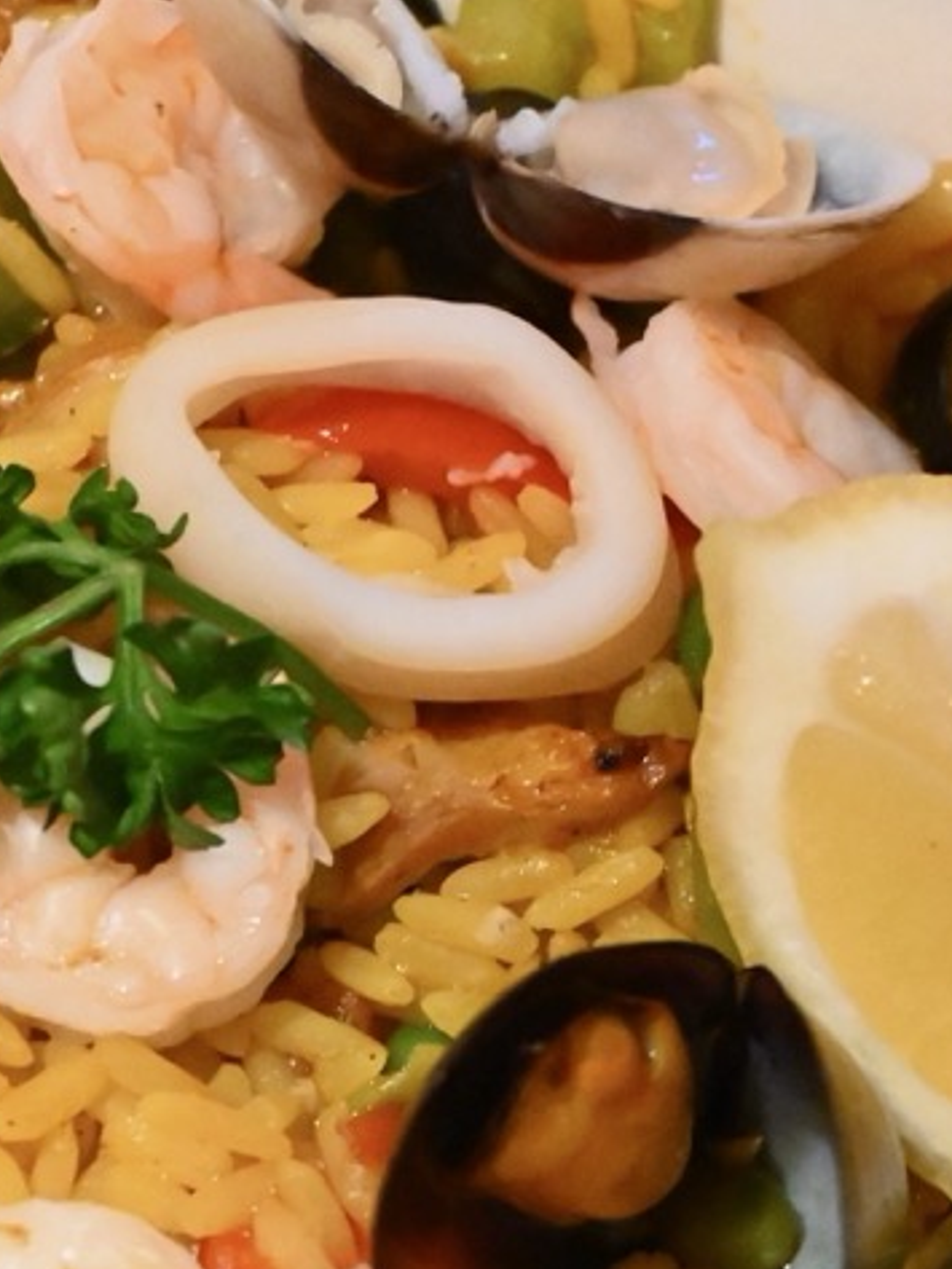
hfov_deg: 12.4
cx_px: 646
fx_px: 4360
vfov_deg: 16.5
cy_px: 970
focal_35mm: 119
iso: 12800
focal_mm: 30.5
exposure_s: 1/80
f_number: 4.8
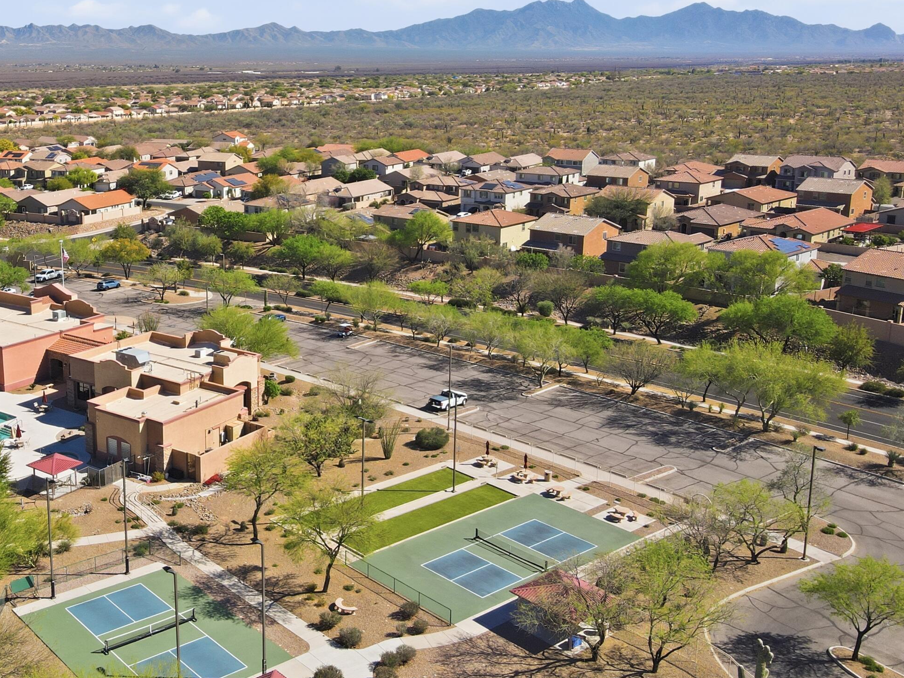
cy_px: 283
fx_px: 966
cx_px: 241
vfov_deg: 38.6
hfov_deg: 48.5
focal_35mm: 37
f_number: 2.8
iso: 100
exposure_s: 1/640
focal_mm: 4.5
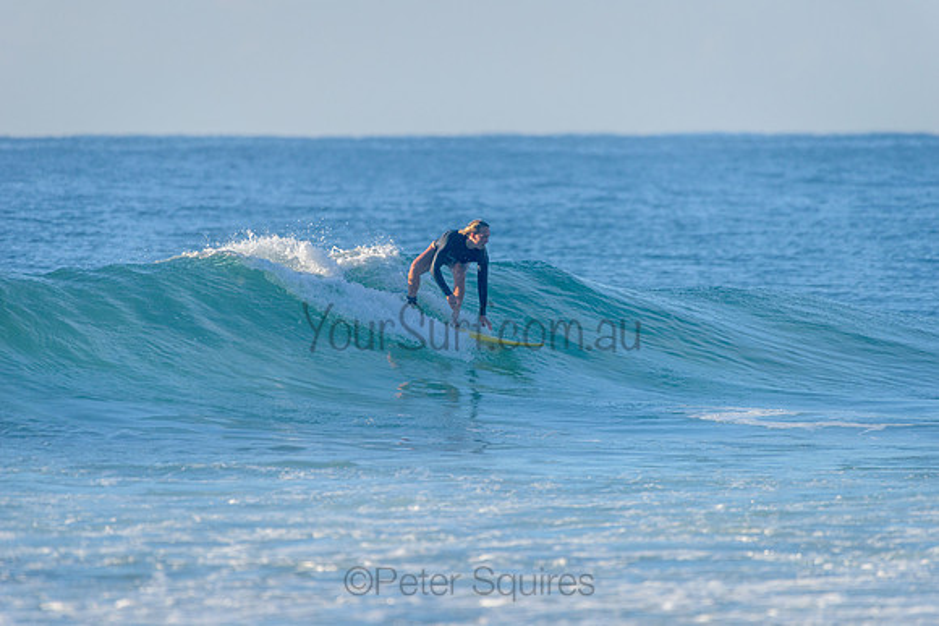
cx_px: 470
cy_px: 313
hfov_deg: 4.1
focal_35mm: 500
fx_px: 13049
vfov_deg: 2.8
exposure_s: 1/2000
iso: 360
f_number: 5.6
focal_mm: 500
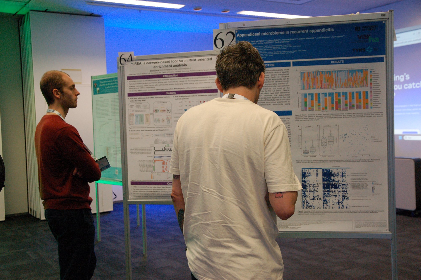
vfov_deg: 29.8
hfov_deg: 43.6
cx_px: 210
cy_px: 140
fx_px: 526
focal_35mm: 45
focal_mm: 30
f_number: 5.6
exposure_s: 1/125
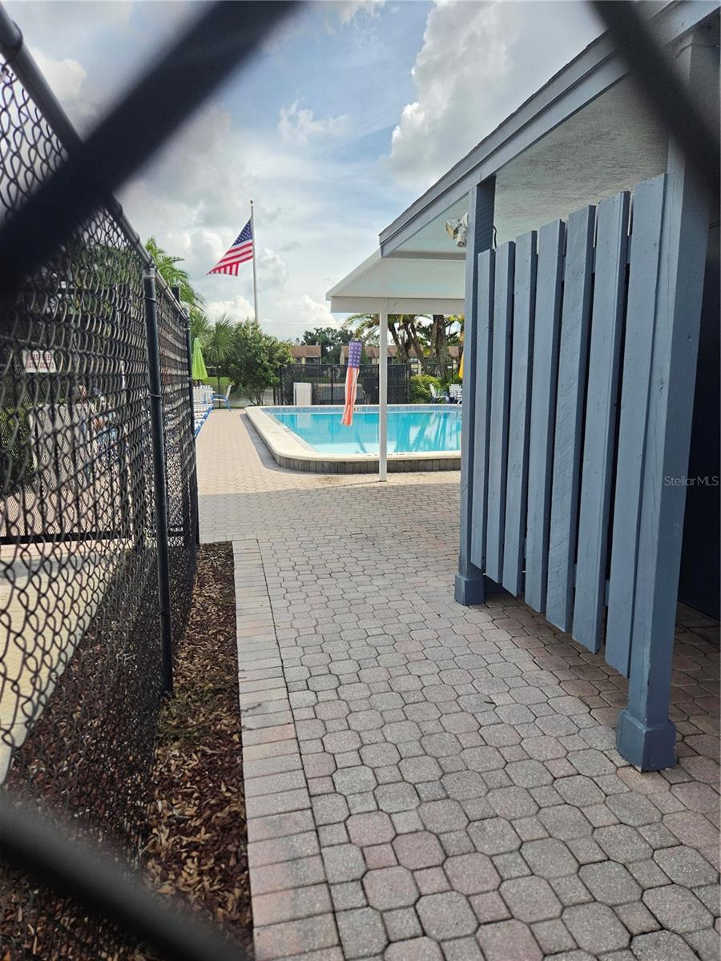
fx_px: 639
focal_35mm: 23
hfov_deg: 58.9
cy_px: 480
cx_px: 360
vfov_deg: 73.9
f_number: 1.8
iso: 80
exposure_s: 1/4661
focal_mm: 5.4
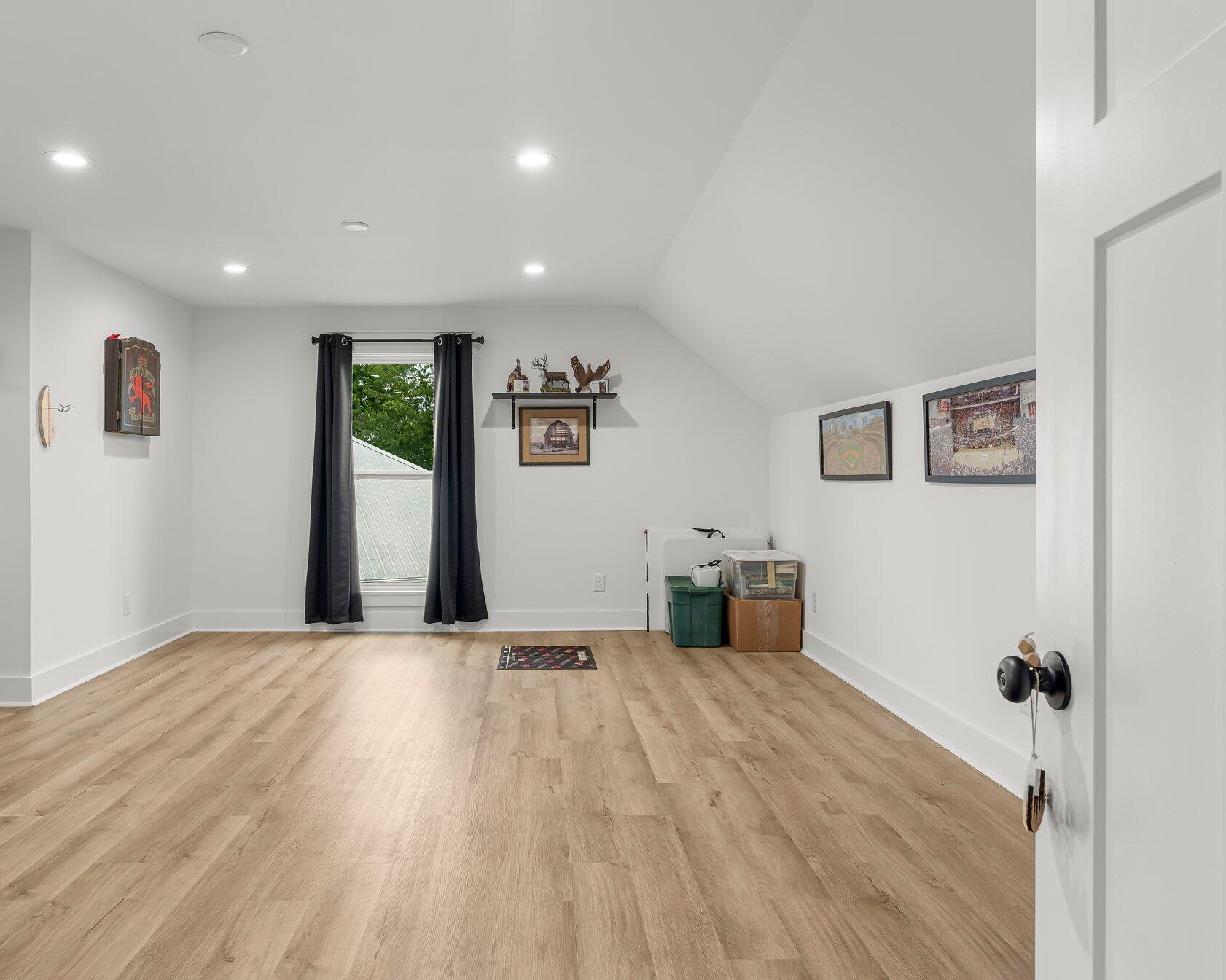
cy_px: 488
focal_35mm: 24
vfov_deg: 58.8
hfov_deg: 70.1
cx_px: 542
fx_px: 871
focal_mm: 21
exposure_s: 1/8
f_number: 9
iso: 640
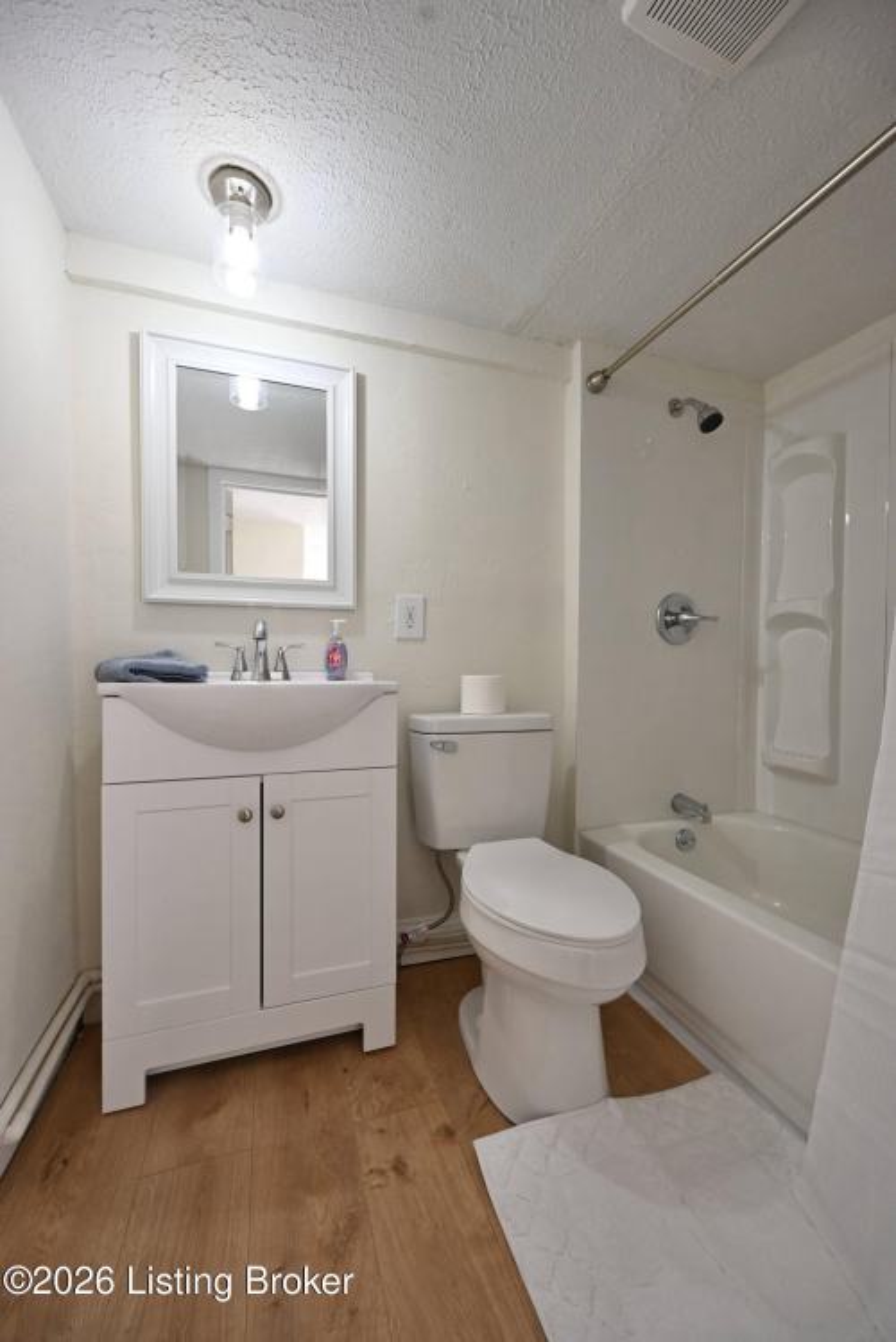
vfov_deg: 104.2
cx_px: 448
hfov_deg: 81.3
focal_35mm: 14
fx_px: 522
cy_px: 671
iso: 1400
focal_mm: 14
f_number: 5.6
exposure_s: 1/100
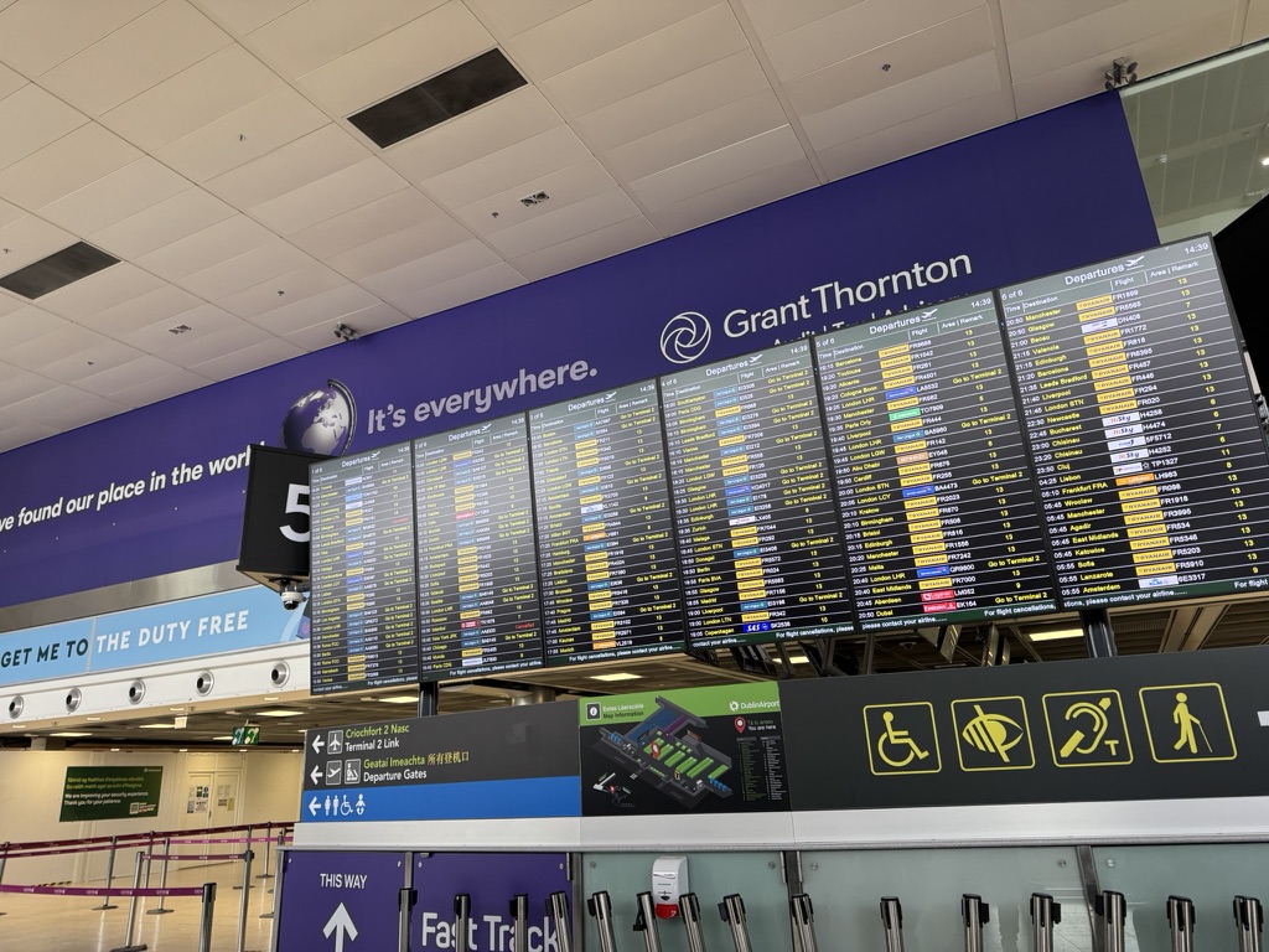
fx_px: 880
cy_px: 476
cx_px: 634
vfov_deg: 56.8
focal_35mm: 24
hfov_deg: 71.6
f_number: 1.78
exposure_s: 1/121
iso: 160
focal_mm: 6.76
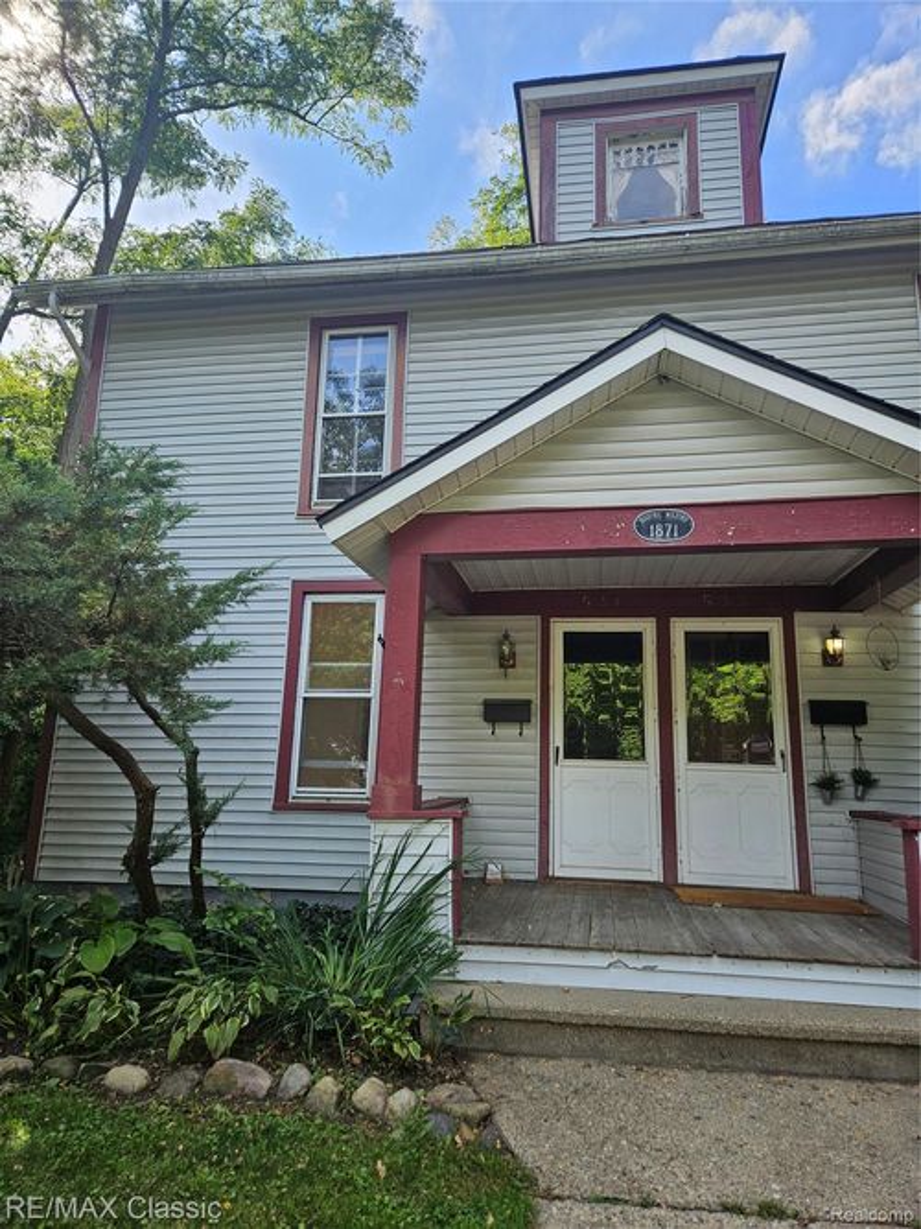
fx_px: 816
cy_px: 614
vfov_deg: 73.9
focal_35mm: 23
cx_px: 460
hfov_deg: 58.9
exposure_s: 1/505
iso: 25
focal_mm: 5.4
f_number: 1.8
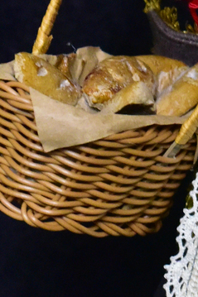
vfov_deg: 6.5
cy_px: 180
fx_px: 2626
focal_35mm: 318
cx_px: 341
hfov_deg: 4.3
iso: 5000
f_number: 4
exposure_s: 1/100
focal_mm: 62
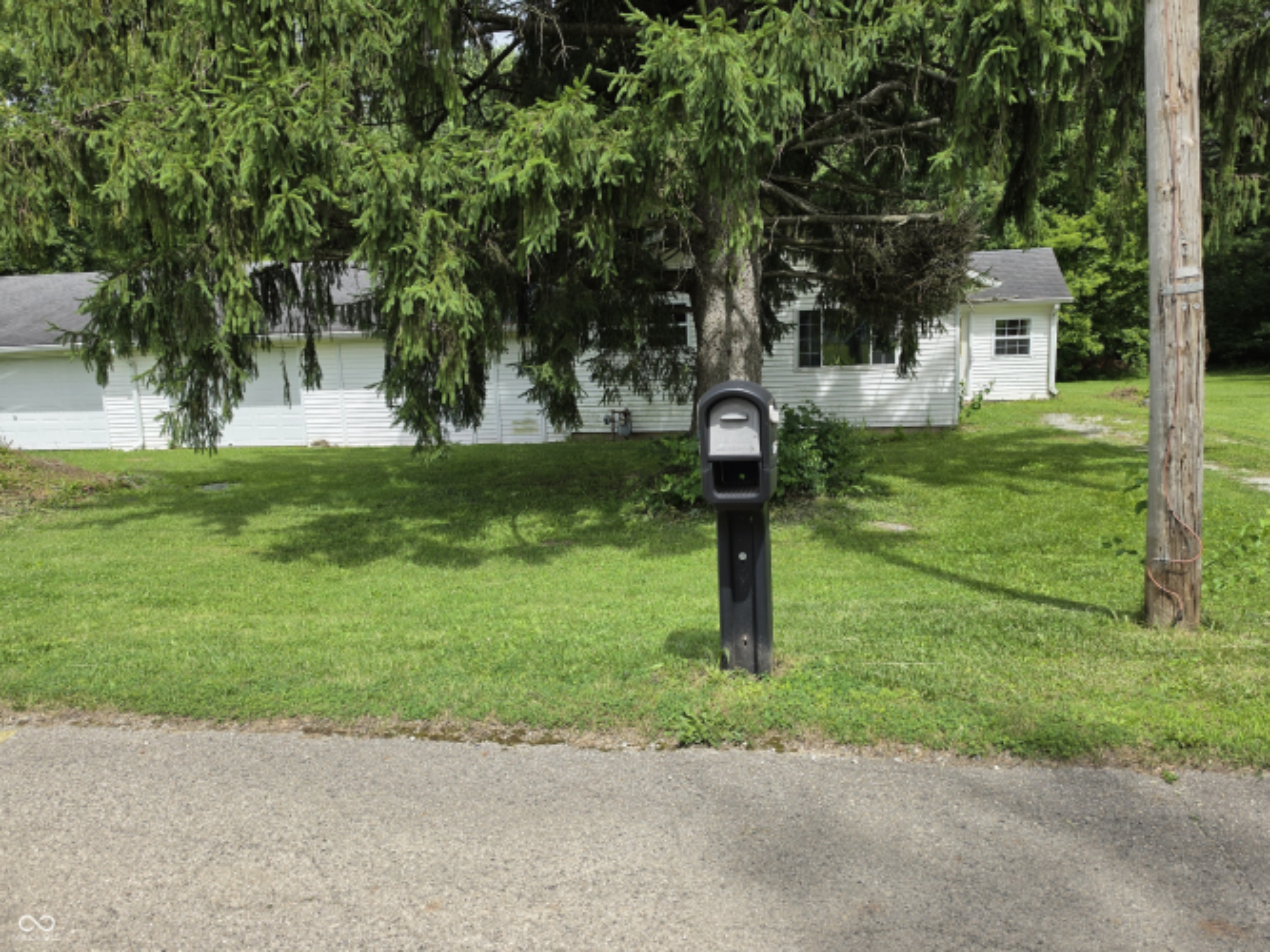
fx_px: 844
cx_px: 635
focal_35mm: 23
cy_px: 476
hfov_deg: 73.9
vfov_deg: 58.9
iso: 64
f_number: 1.4
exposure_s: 1/4235
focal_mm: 6.5
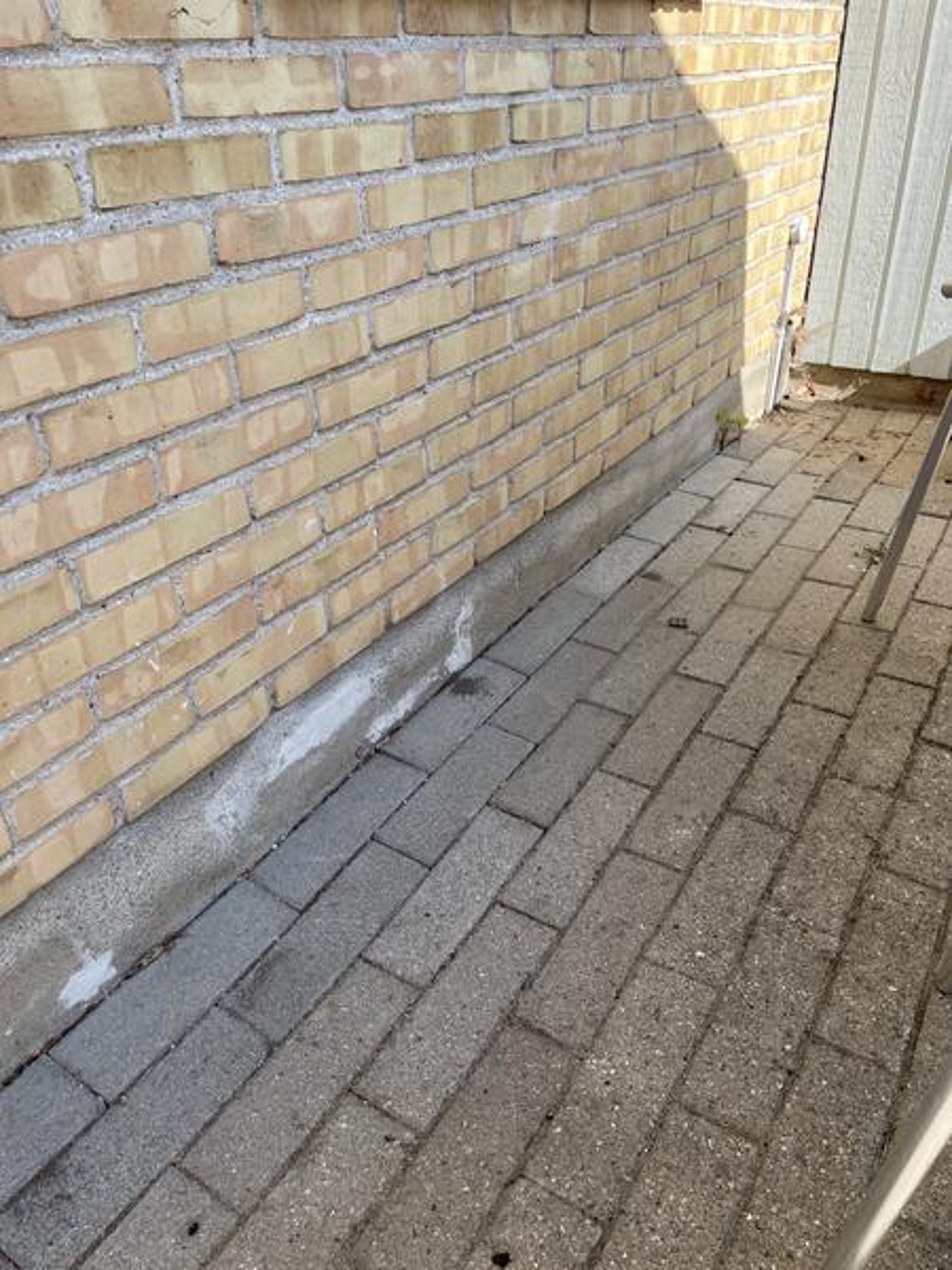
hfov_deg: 53.1
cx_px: 476
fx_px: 953
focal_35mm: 26
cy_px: 635
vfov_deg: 67.3
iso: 32
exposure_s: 1/647
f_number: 1.6
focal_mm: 4.2
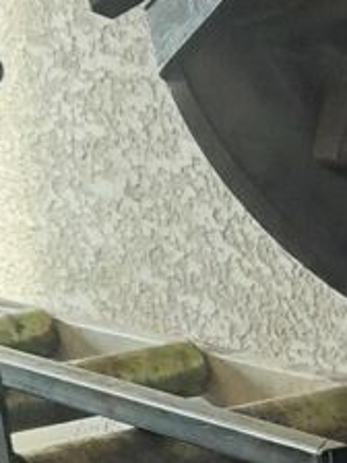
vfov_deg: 12.2
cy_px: 669
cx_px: 820
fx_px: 2072
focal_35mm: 155
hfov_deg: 8.7
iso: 250
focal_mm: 4
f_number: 1.8
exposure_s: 1/50
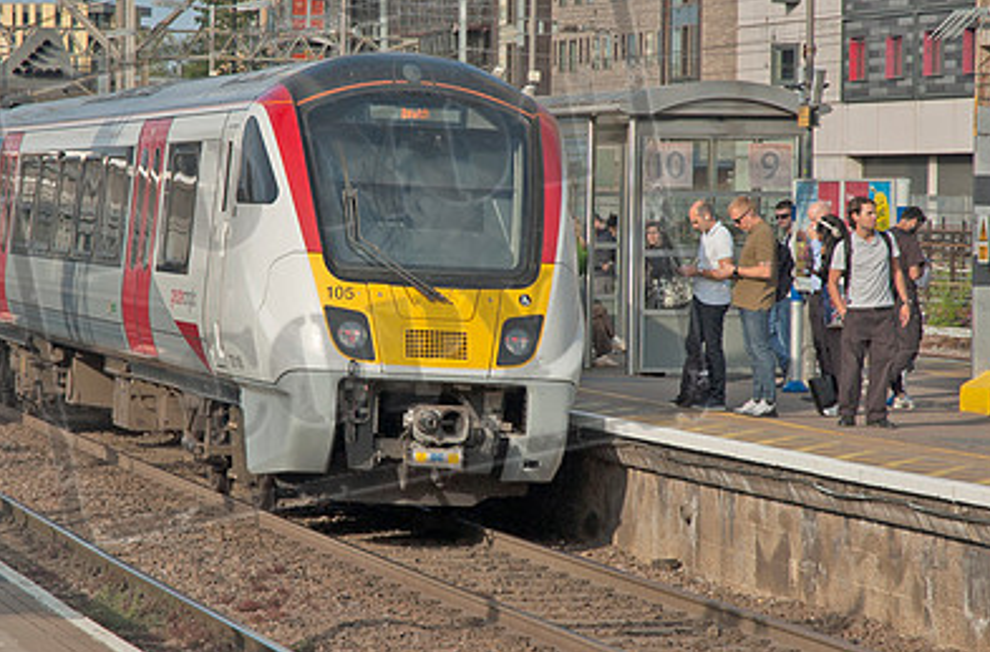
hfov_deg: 13.3
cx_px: 345
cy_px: 256
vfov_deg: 8.8
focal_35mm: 155
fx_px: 4247
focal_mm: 70
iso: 200
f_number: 5.6
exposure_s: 1/500
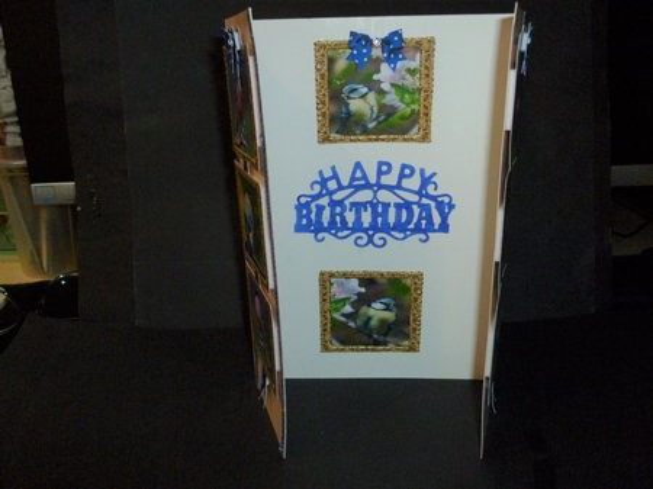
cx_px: 326
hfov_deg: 63.5
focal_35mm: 28
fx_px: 528
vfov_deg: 49.7
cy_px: 244
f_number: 3.3
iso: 400
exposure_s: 1/60
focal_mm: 5
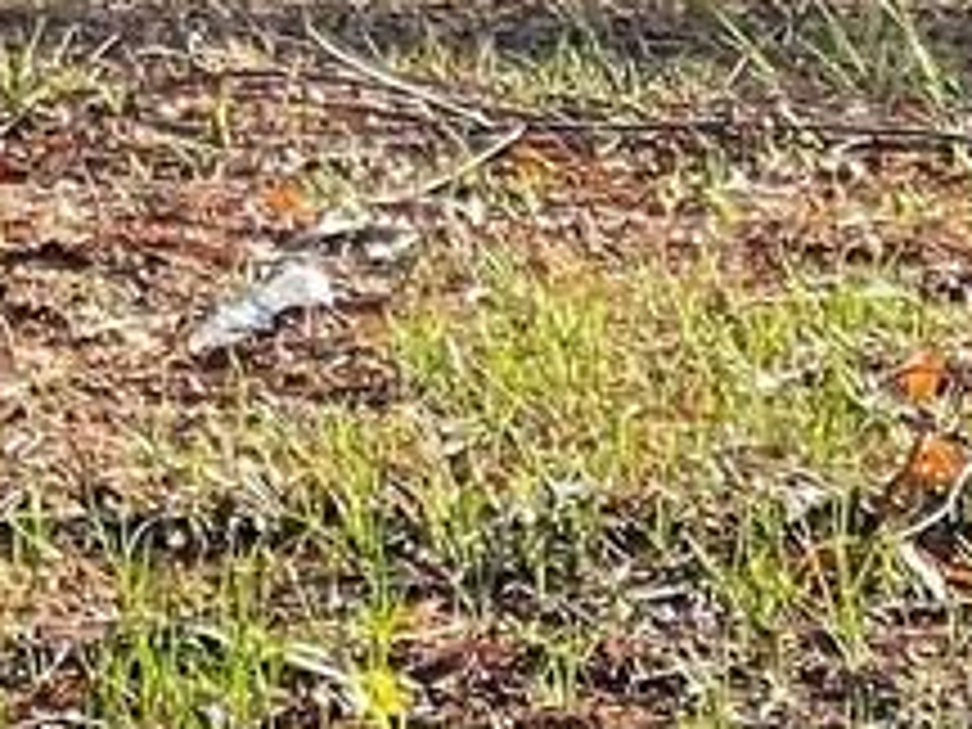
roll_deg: -0.5
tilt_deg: +1.4
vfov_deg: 3.1
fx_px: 13282
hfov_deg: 4.1
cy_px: -1413
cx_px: -1552
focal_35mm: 473
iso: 20
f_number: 2.2
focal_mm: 7.5
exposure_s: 1/248
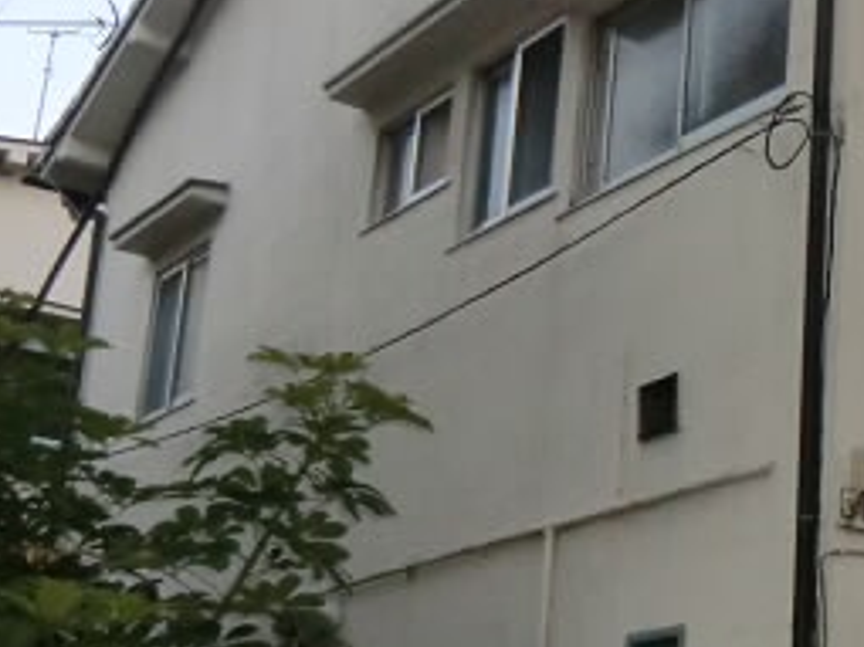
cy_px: 429
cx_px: 1050
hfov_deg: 26.1
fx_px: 1647
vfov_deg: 22.2
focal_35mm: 66
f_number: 3.2
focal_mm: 4.3
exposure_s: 1/60
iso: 400
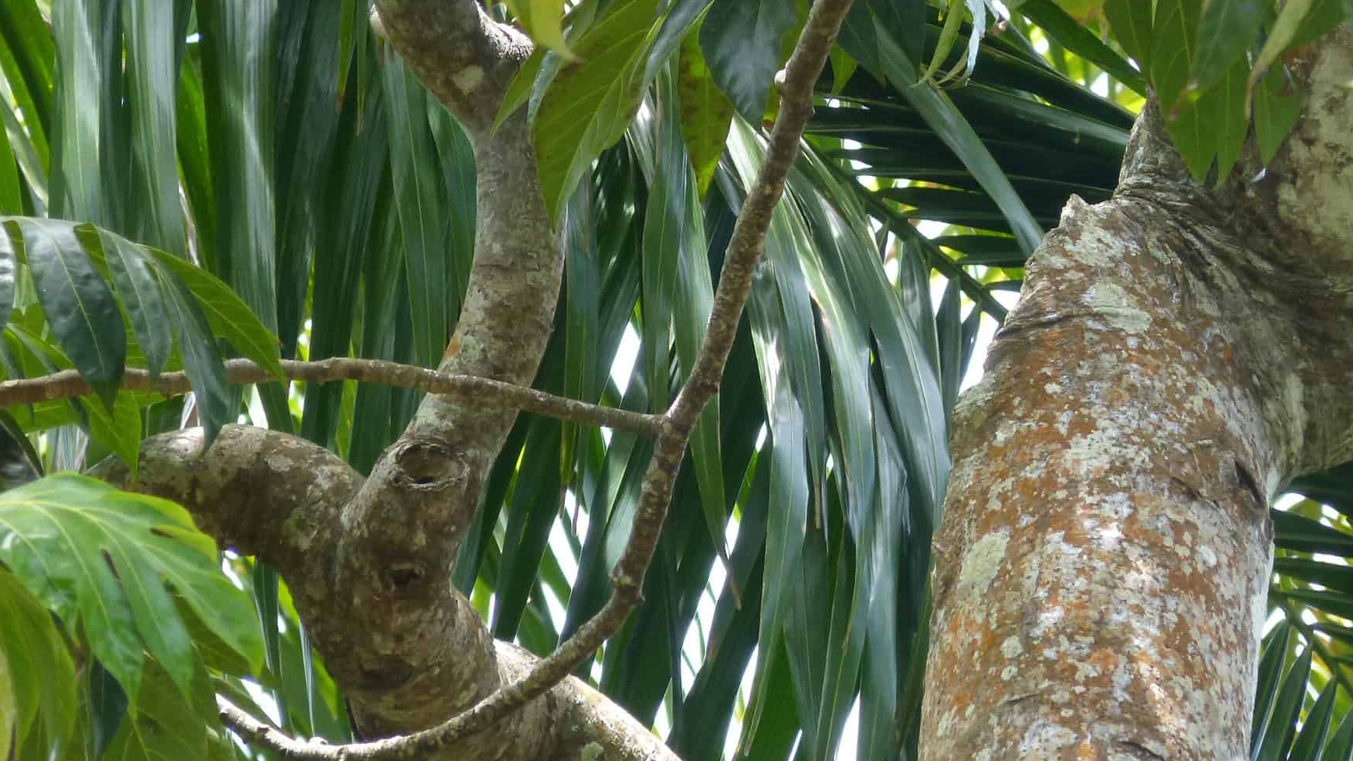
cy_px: 108
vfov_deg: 1.4
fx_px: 30493
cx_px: 677
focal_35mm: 850
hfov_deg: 2.5
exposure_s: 1/125
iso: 200
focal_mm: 95.4
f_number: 5
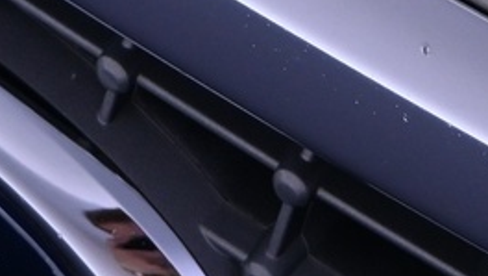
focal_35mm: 202
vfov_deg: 5.5
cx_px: 340
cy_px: -645
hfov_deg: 10.6
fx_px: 2619
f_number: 4
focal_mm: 21
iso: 500
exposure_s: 1/60
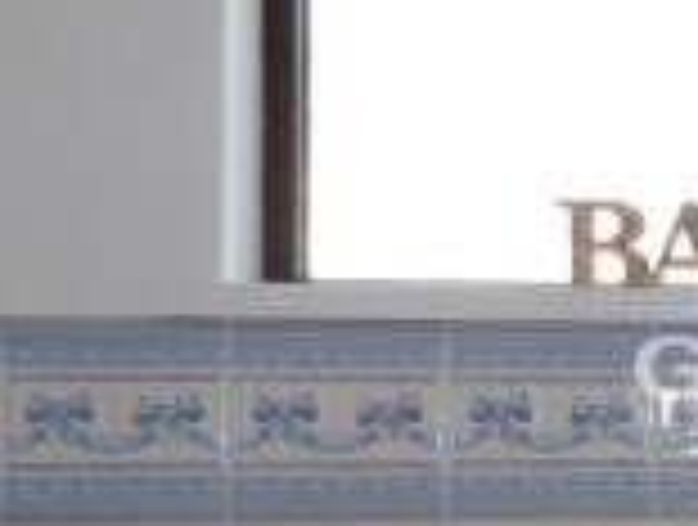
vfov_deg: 15.7
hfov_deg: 17.7
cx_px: 1169
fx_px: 1900
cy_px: 434
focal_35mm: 94
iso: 80
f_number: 3.1
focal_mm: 4.5
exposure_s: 1/100
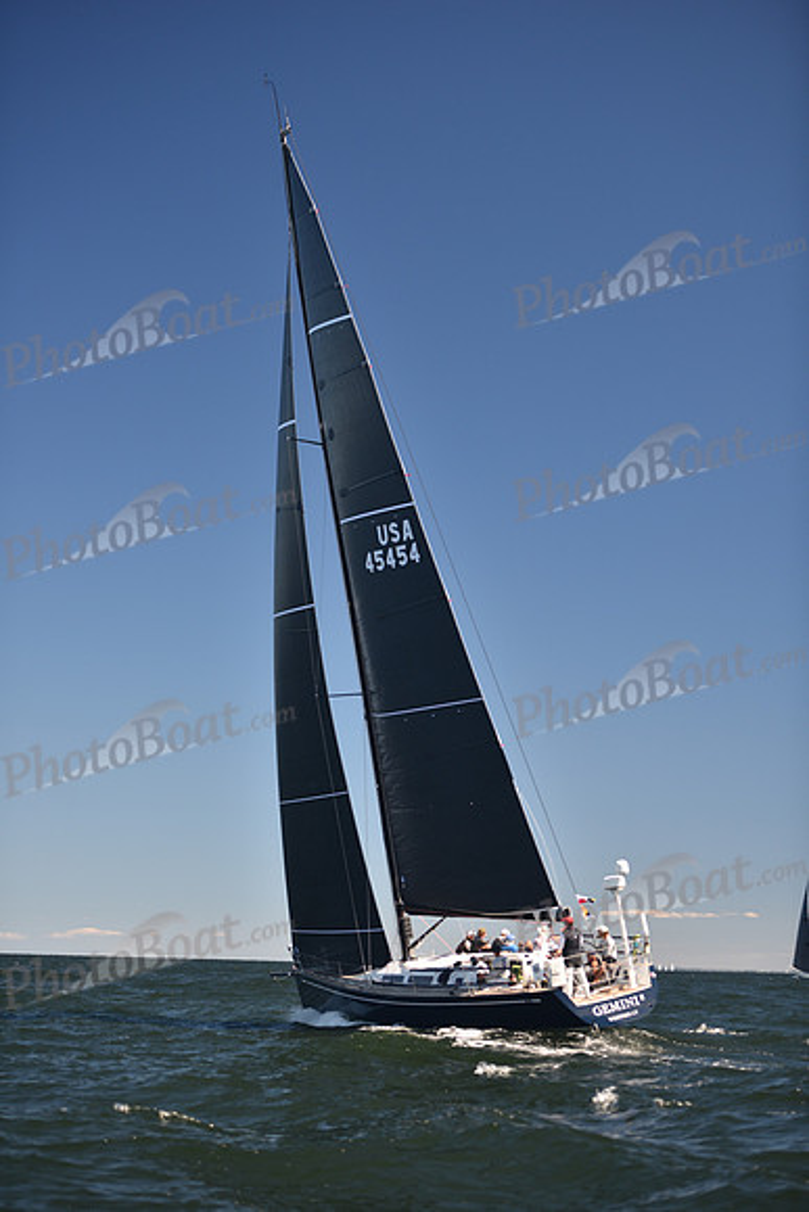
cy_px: 606
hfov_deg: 19.5
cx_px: 404
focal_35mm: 70
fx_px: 2358
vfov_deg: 28.8
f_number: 2.8
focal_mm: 70
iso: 200
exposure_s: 1/800
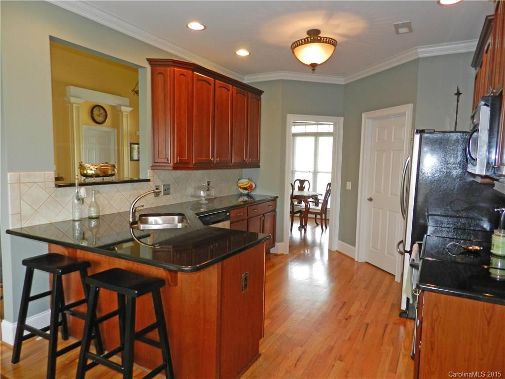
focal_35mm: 23
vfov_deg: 58.9
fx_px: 336
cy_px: 190
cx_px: 252
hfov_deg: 73.9
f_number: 3.4
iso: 200
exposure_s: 1/30
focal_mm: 4
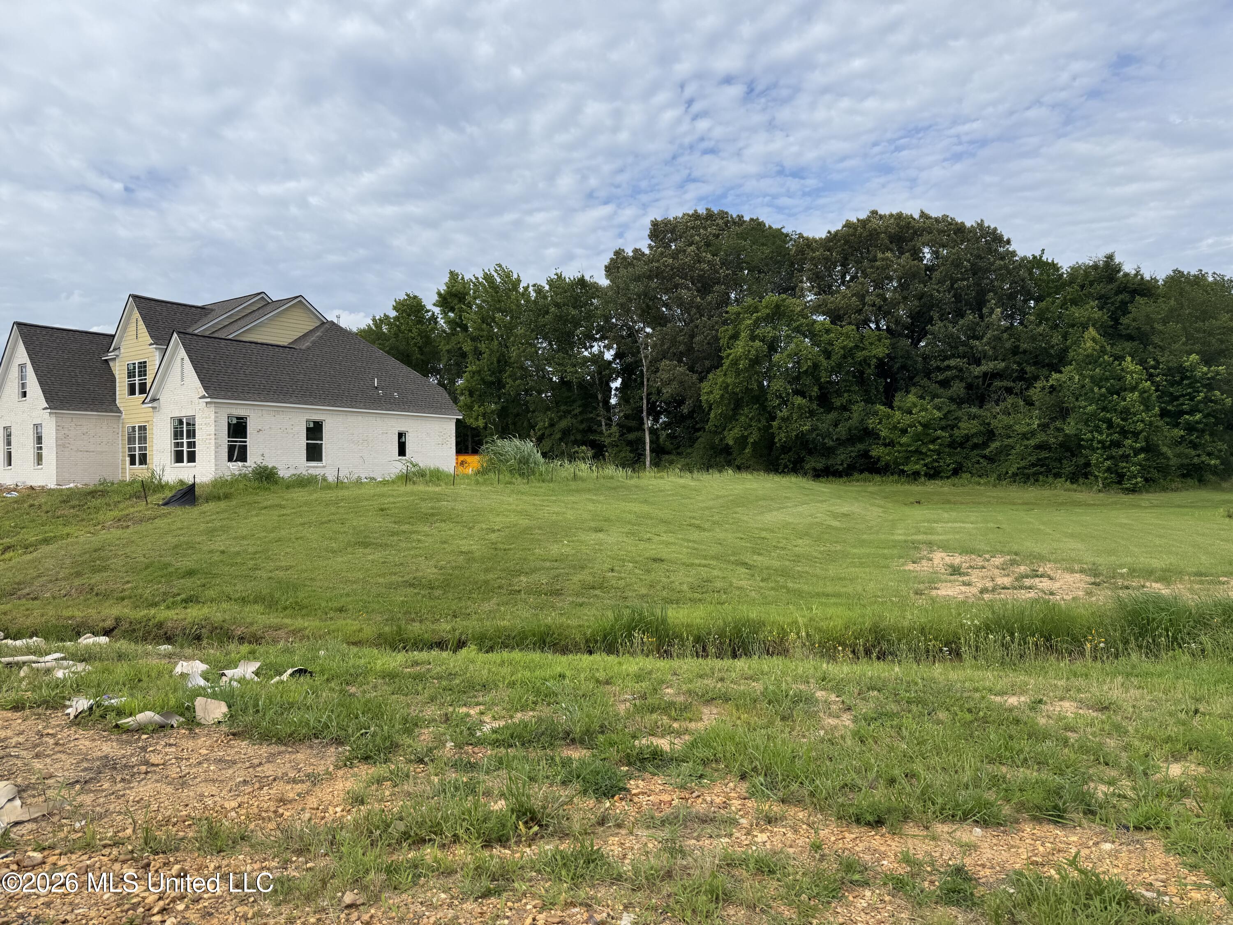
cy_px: 462
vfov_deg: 56.8
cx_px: 616
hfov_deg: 71.6
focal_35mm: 24
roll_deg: +0.5
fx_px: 855
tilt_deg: +0.0
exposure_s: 1/3413
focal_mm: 6.76
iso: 80
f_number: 1.78
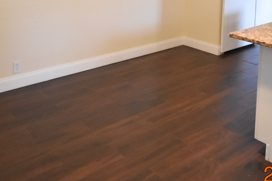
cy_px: -46
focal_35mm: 43
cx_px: 120
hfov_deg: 45.4
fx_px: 325
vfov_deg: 26.9
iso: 2200
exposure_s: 1/60
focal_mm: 10
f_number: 3.5
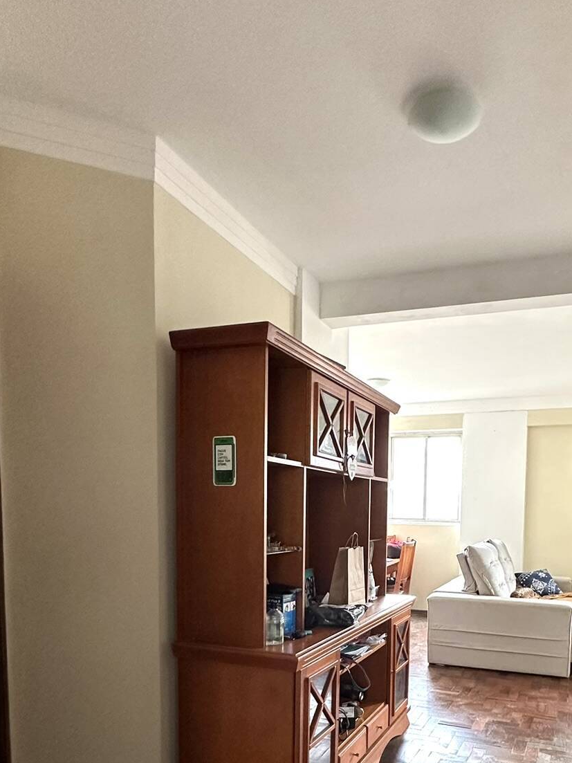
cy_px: 558
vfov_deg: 63.9
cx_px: 373
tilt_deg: -4.6
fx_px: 573
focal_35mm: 26
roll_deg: -2.5
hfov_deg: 52.2
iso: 320
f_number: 2.2
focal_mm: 2.22
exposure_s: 1/99
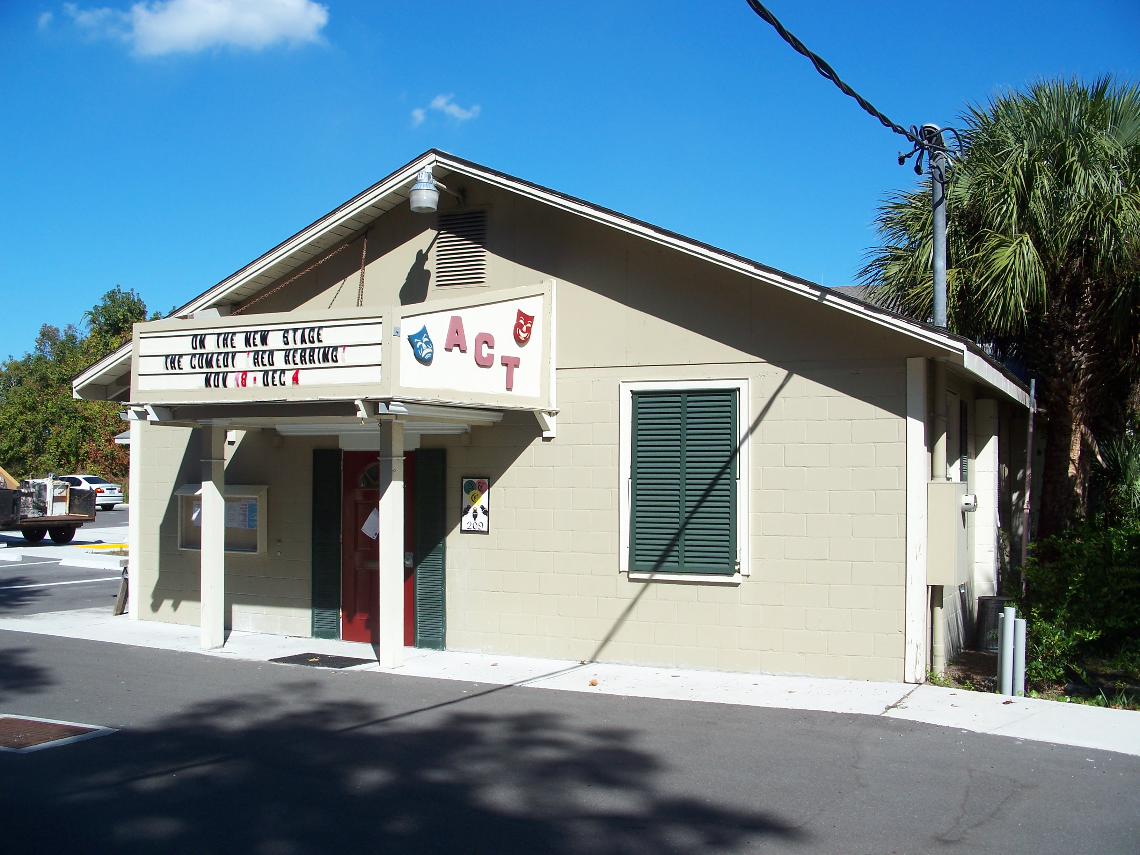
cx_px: 570
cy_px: 428
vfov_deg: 38.7
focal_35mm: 37
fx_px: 1219
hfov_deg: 50.1
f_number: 4
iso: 64
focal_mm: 7.8
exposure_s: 1/500
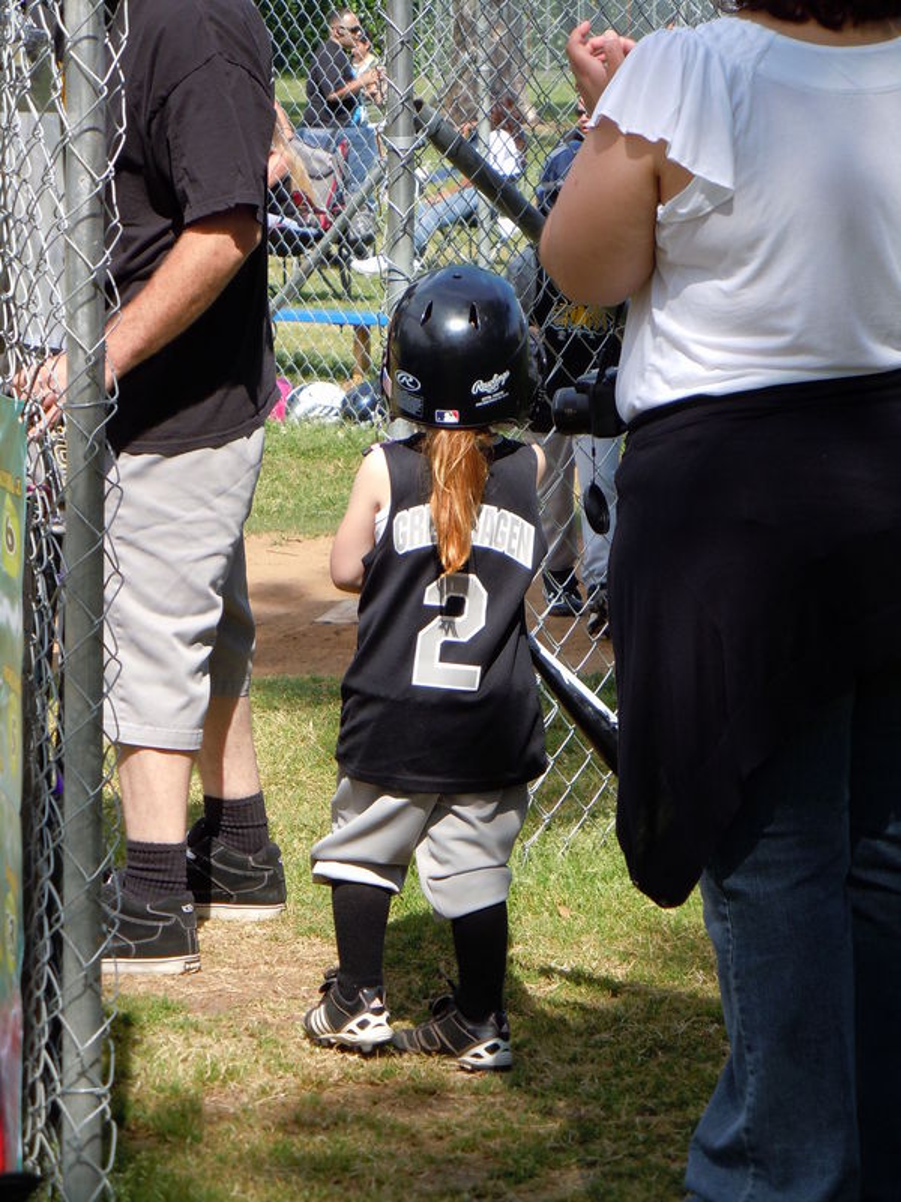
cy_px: 601
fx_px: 4616
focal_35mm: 133
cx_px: 450
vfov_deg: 14.8
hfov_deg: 11.1
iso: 100
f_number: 4.6
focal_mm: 24
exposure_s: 1/320
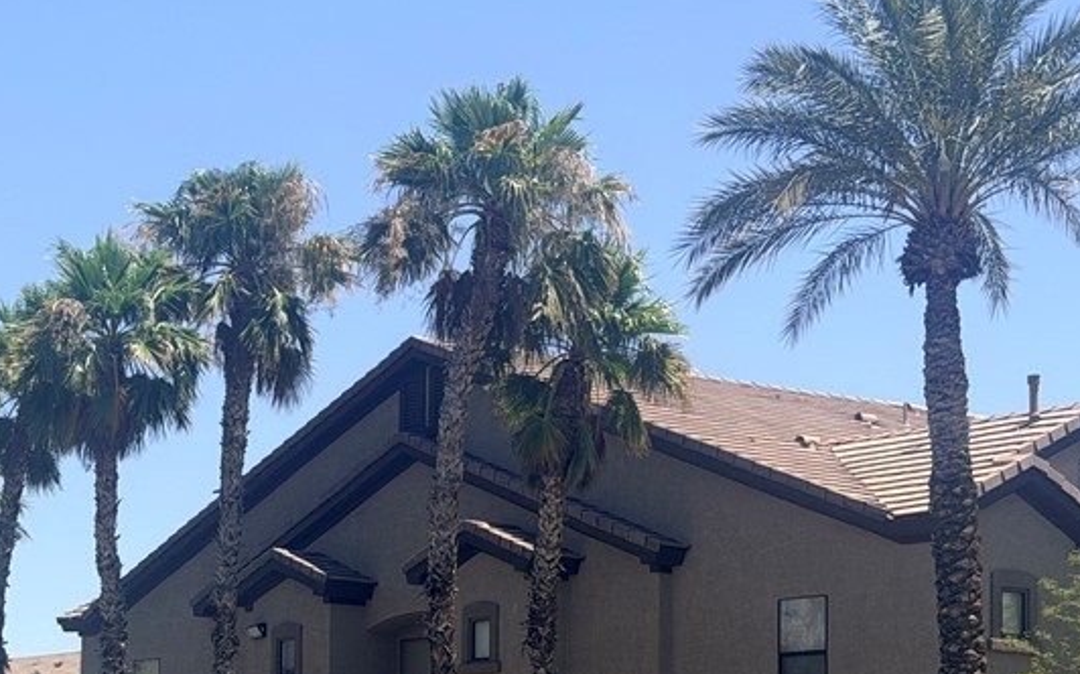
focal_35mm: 98
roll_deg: -1.2
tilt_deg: +5.0
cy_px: 639
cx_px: 215
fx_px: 2883
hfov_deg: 21.0
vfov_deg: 13.2
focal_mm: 6.76
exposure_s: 1/4098
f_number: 1.78
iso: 64
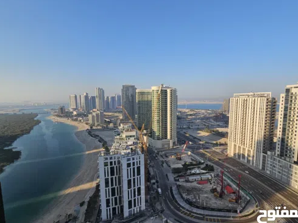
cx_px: 165
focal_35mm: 17
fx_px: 146
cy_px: 117
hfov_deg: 90.7
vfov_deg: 74.7
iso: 50
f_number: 2.2
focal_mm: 2.2
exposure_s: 1/1834
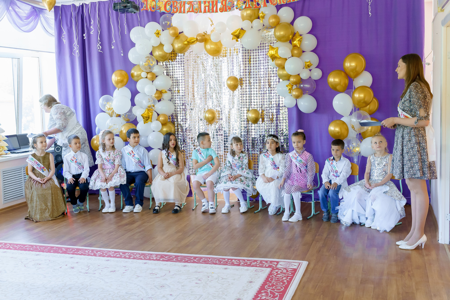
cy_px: 150
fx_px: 532
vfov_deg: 31.5
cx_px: 198
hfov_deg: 45.8
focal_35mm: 43
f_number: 5
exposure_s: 1/160
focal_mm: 35
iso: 2500
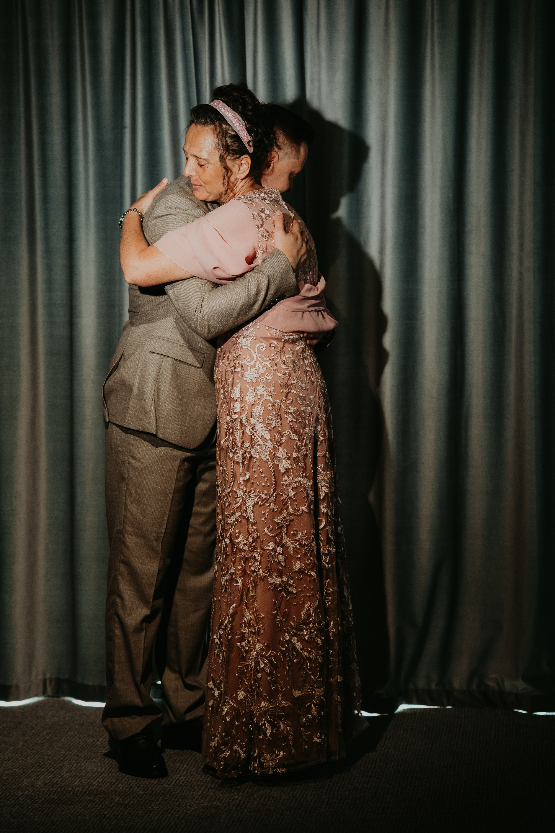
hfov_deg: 16.1
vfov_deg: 23.9
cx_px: 278
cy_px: 416
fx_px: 1965
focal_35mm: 85
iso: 800
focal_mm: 85
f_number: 2.8
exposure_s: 1/800
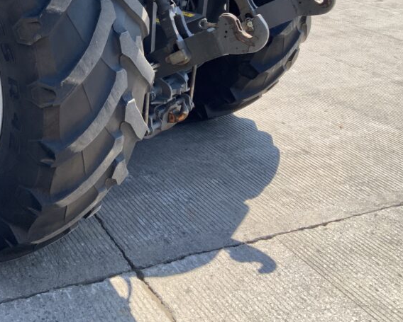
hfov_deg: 35.5
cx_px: 82
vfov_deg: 28.9
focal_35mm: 51
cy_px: 52
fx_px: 609
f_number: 1.8
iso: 16
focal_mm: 3
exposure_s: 1/529
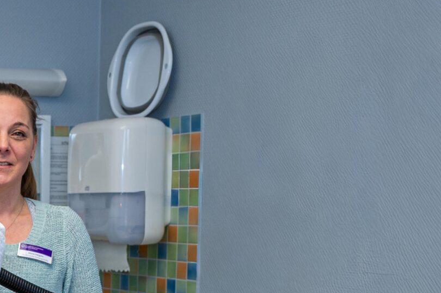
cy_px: 334
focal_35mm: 100
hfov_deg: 18.7
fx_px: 1219
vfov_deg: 13.4
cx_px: -166
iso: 320
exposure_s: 1/60
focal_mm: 31.5
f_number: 4
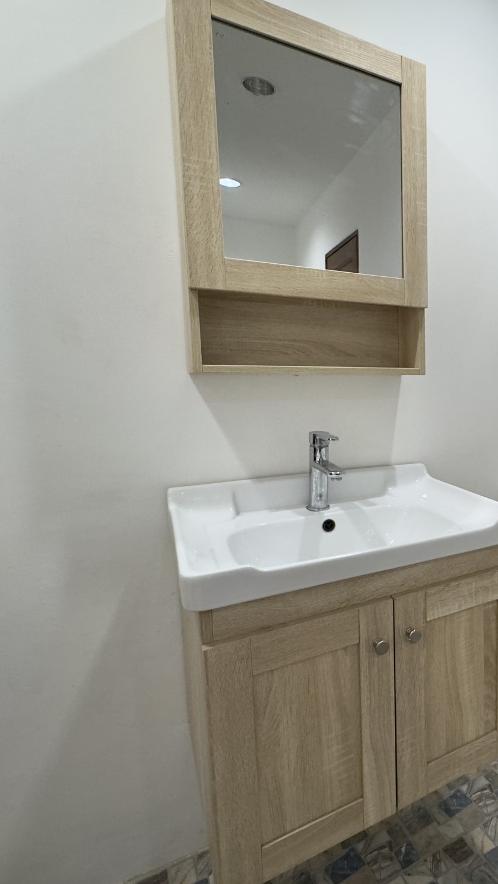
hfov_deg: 46.8
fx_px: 493
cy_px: 436
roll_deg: -0.7
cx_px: 472
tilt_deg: -6.4
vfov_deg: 83.8
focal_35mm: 21
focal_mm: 2.22
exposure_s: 1/100
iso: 250
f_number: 2.2
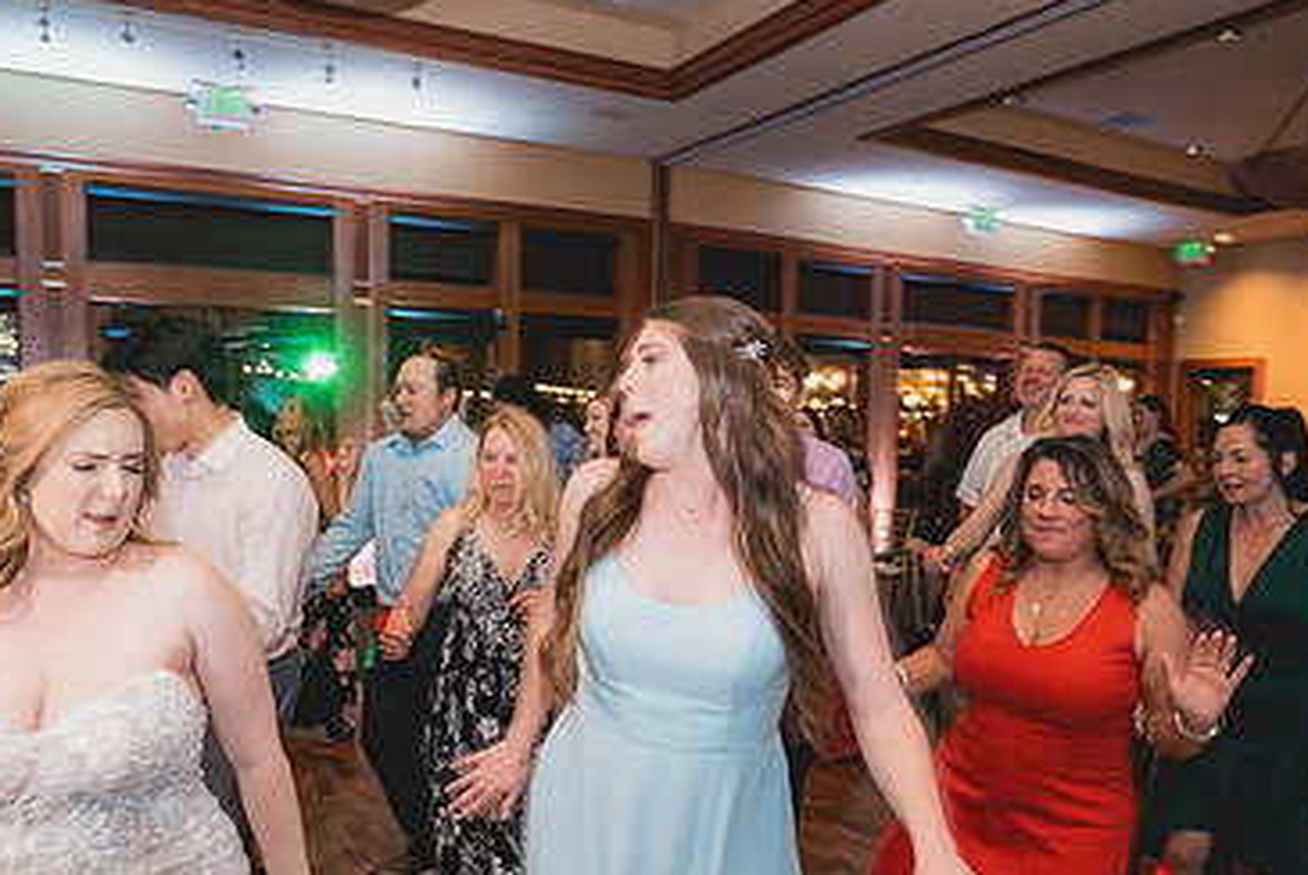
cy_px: 515
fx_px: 982
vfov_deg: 47.8
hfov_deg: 67.3
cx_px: 620
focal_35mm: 27
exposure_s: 1/20
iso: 1000
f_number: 2.8
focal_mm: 17
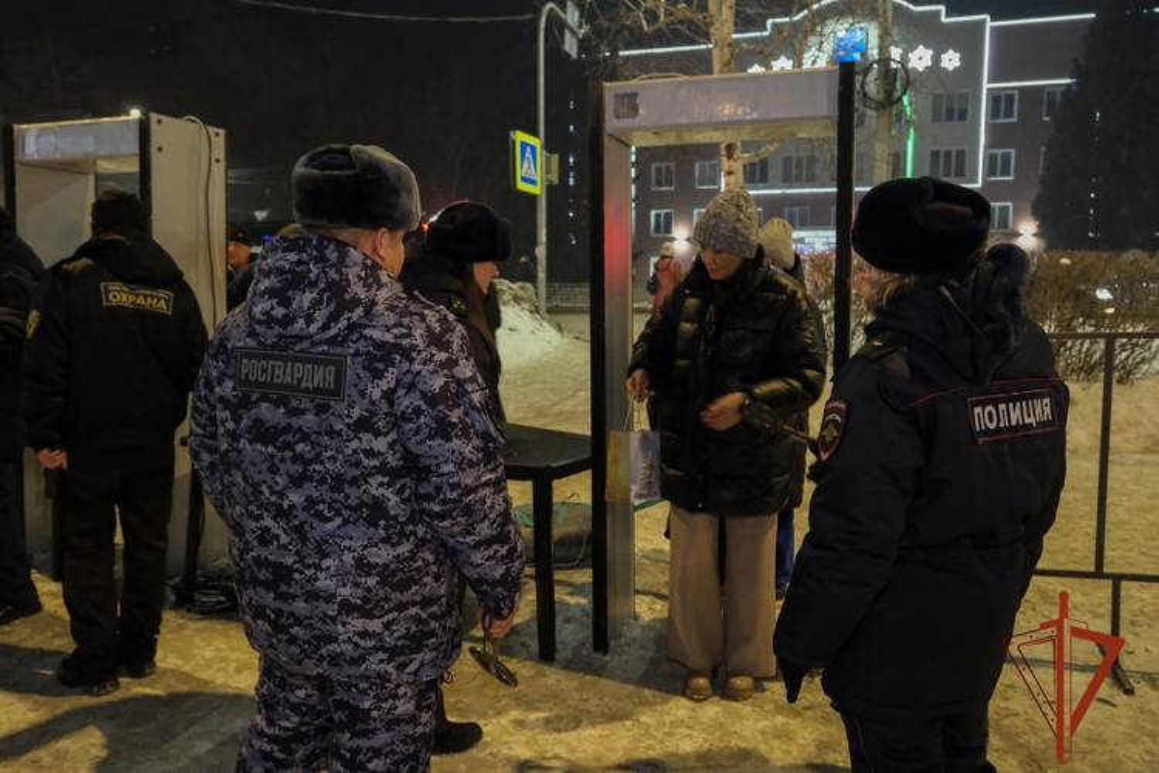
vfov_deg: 46.4
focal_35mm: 28
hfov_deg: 65.5
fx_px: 901
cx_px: 580
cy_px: 386
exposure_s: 1/80
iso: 8000
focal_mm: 18.4
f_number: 4
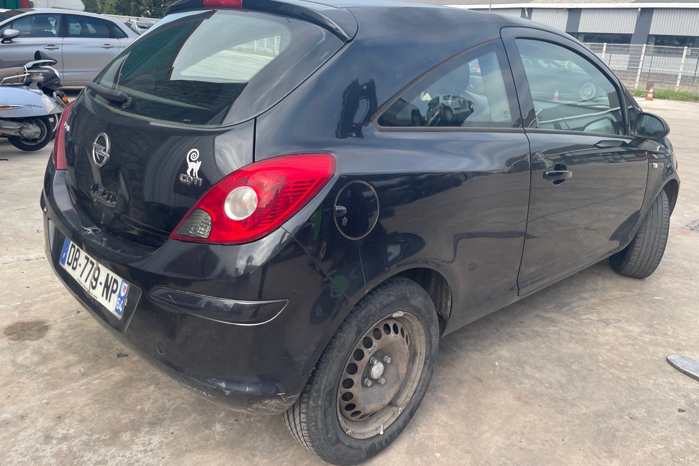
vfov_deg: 46.3
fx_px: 544
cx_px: 349
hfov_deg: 65.5
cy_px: 200
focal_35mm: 28
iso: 32
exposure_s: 1/785
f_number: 1.6
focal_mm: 4.2
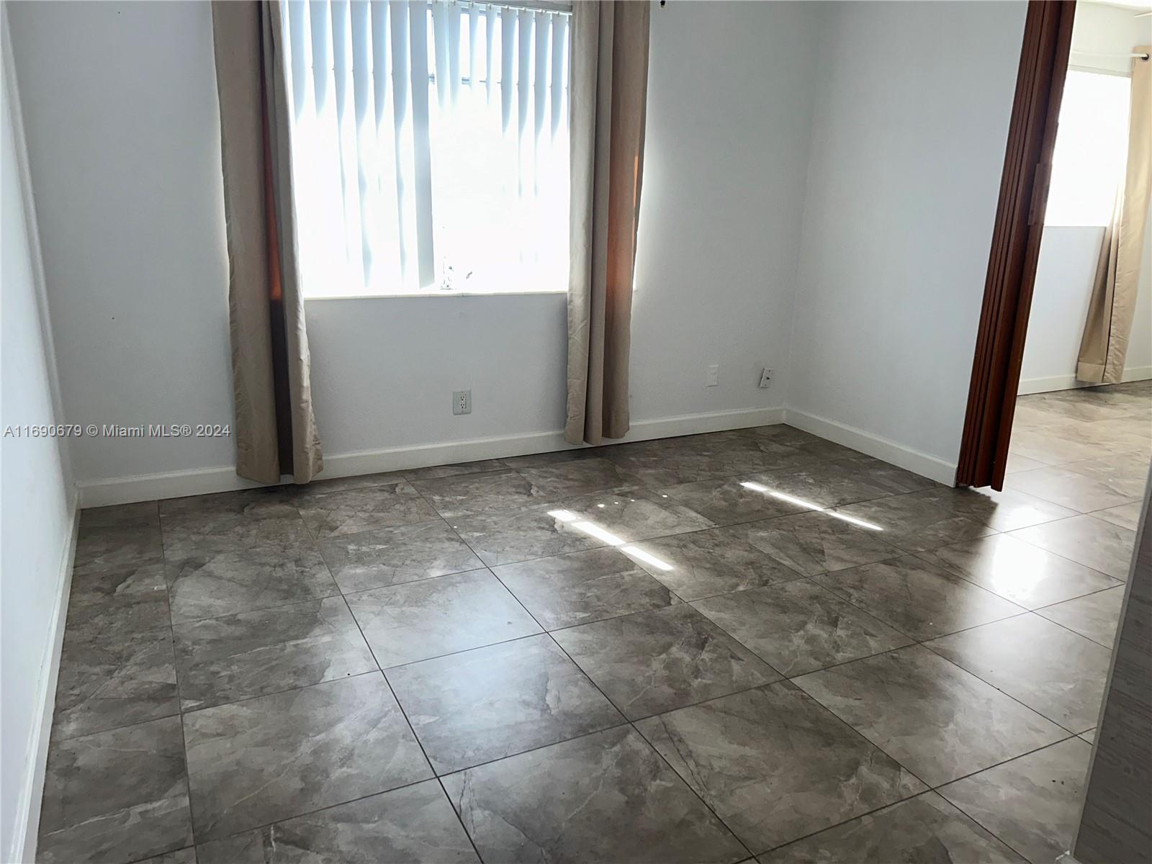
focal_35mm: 26
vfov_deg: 53.1
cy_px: 432
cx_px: 576
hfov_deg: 67.3
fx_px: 865
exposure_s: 1/122
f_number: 1.5
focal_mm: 5.7
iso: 80
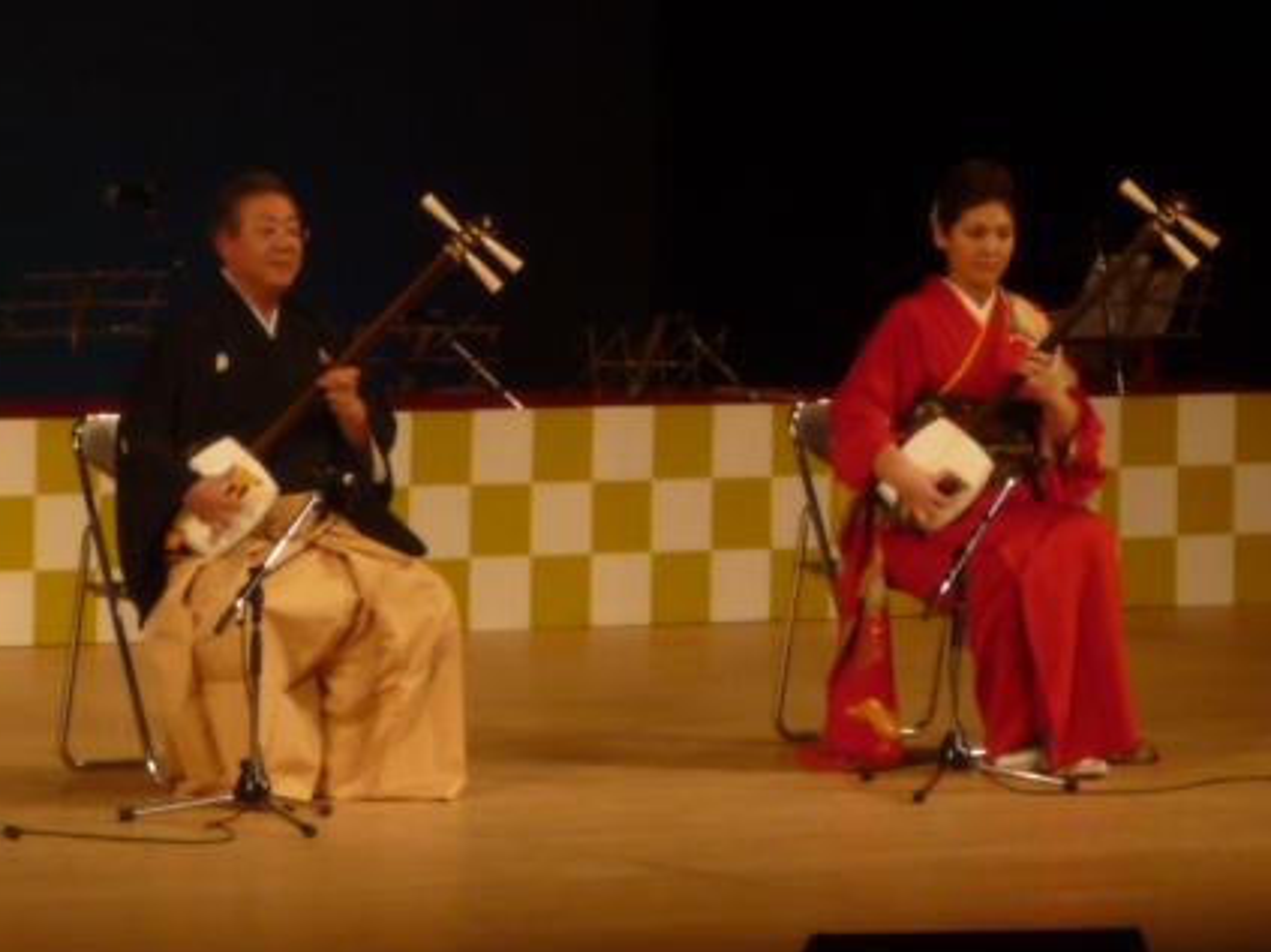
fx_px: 11159
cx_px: 337
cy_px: 357
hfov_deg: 6.5
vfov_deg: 4.9
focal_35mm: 304
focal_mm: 19.9
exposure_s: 1/125
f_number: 5.8
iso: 200
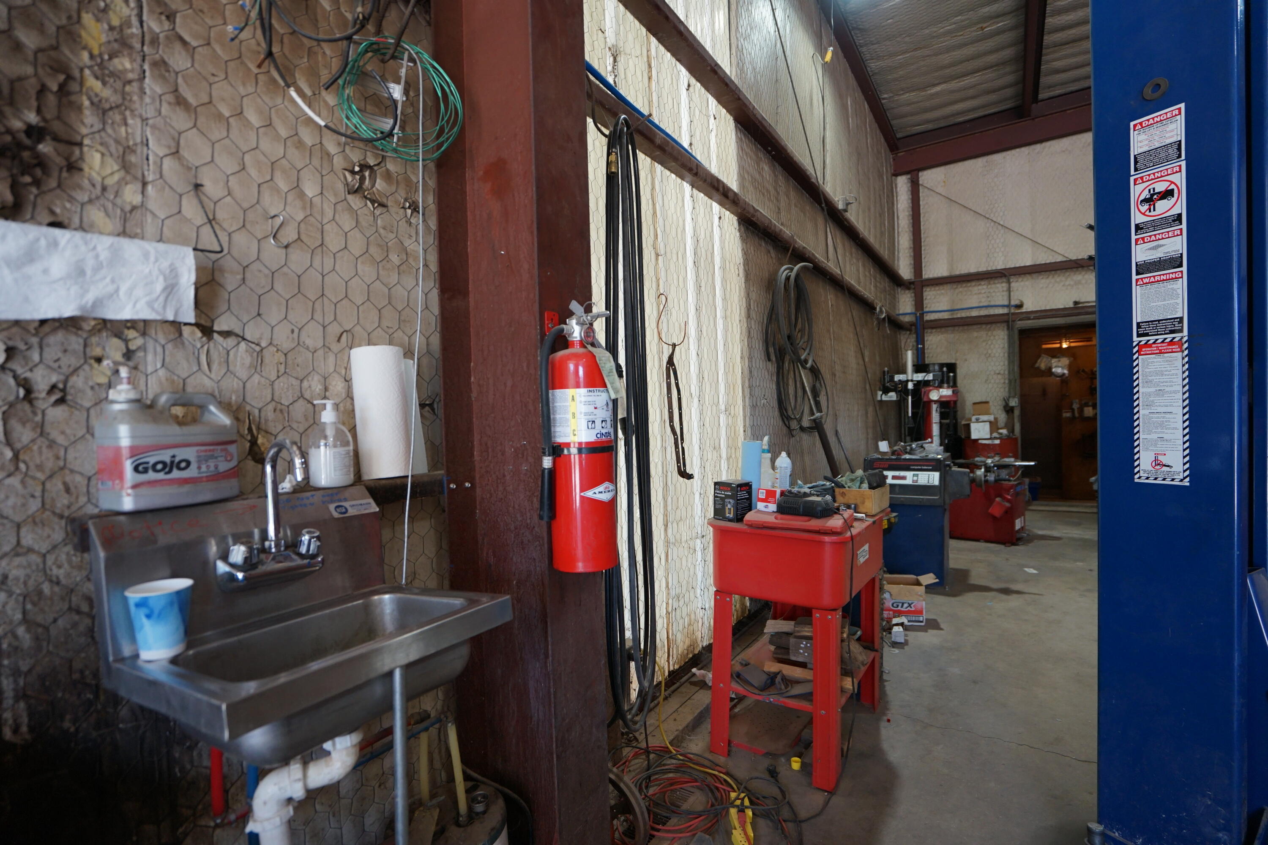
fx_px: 564
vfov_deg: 73.7
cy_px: 422
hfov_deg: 96.7
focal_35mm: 16
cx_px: 634
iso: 800
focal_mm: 16
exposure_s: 1/160
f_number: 4
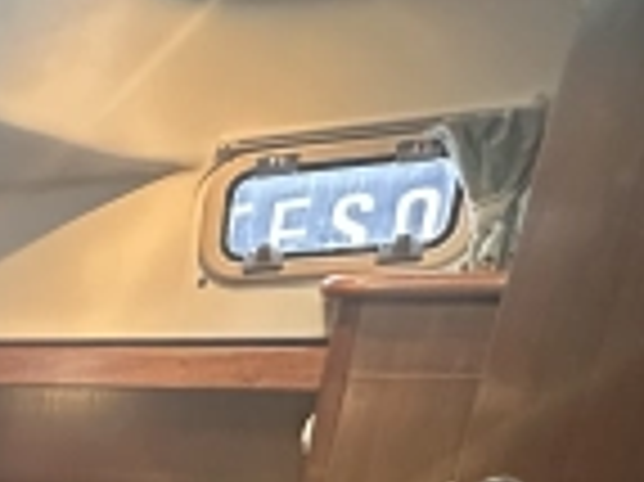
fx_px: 1004
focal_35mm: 54
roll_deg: +0.1
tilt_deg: -19.6
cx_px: -338
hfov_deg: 25.8
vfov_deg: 23.1
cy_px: 673
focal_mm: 2.22
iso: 1250
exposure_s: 1/34
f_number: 2.2
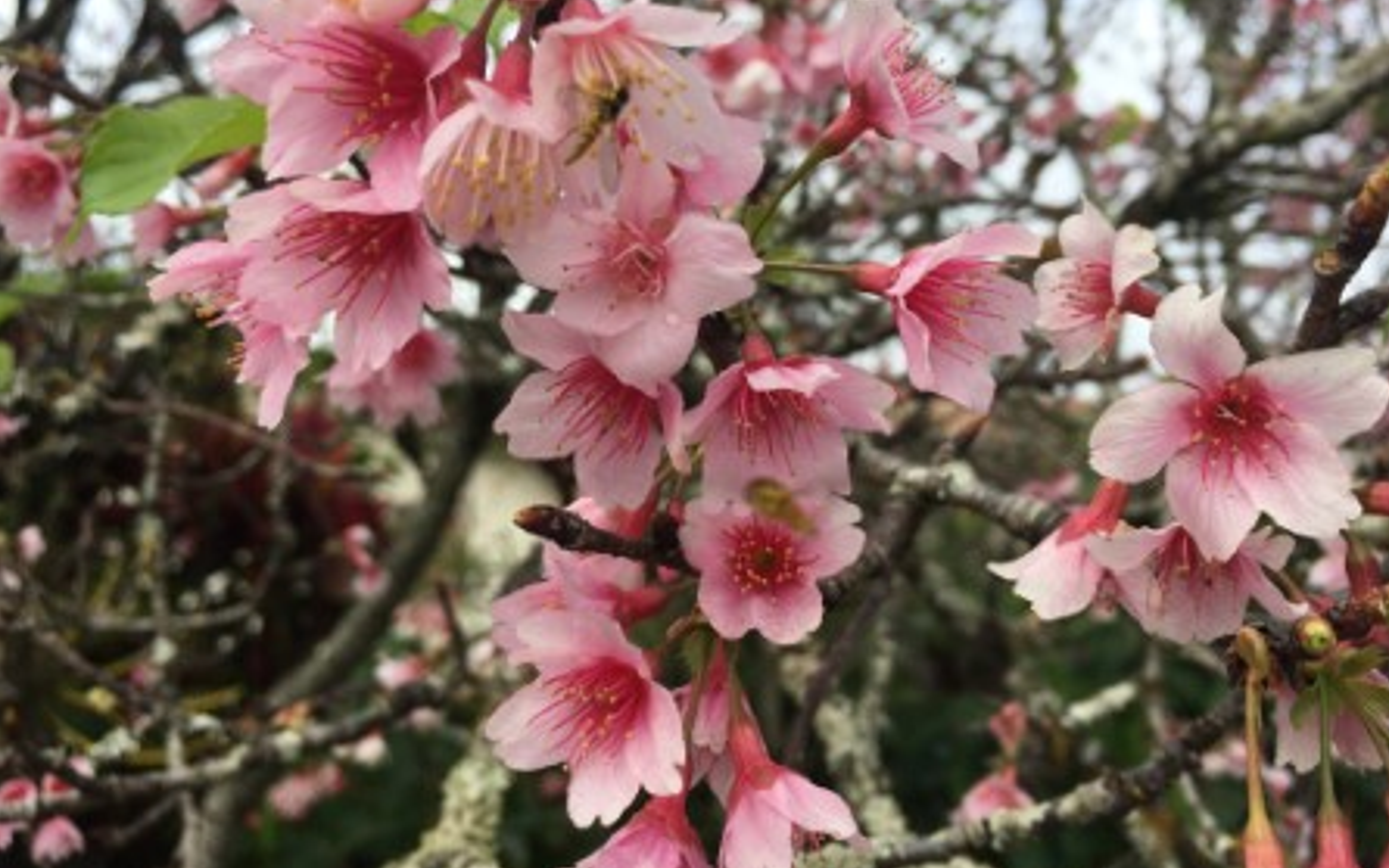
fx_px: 1174
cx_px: 694
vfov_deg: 40.5
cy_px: 370
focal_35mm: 31
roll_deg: -0.2
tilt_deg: +7.3
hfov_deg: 61.2
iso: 25
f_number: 2.2
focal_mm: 4.15
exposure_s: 1/801
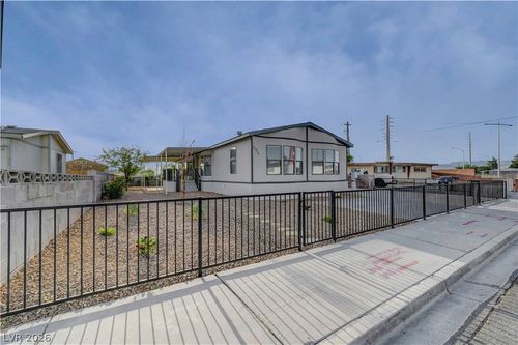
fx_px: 209
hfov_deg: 102.3
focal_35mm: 14
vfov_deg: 79.2
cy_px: 172
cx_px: 259
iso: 800
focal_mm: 14.5
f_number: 8
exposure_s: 1/1000
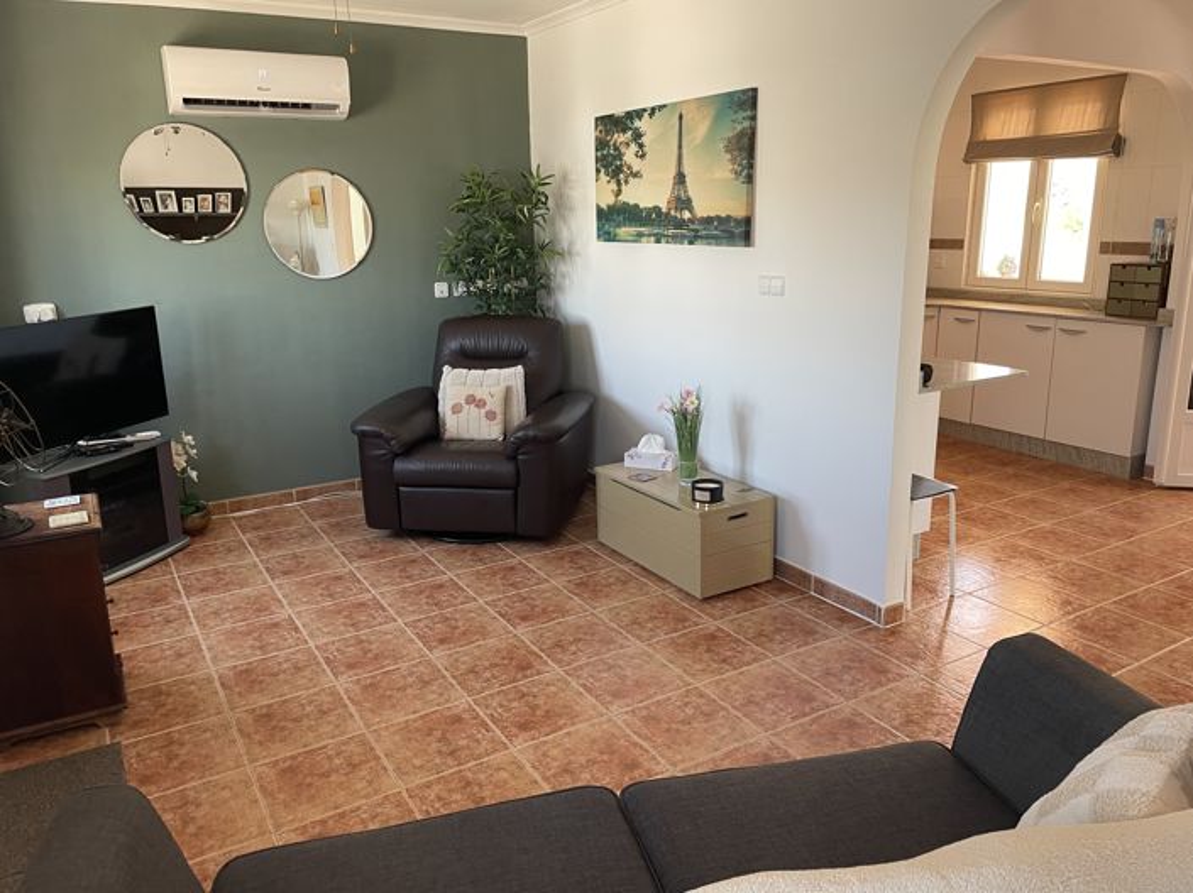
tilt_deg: -13.8
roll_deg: +1.9
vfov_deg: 53.0
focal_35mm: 26
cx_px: 596
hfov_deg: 67.3
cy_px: 446
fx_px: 896
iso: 125
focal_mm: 4.2
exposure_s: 1/76
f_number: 1.6
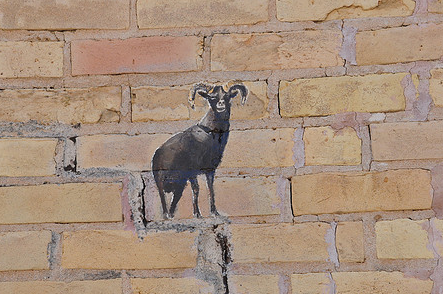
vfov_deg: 12.4
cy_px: 166
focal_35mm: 110
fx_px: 1352
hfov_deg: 18.6
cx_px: 206
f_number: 11
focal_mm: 56
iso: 200
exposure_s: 1/125
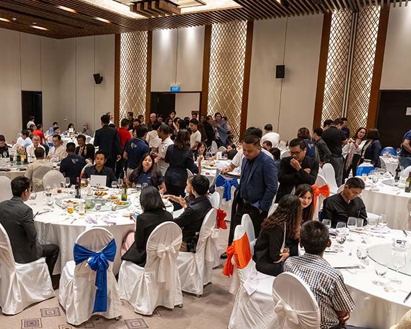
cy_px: 180
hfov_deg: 49.8
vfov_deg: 42.2
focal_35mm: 35
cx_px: 111
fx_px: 426
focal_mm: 24
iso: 5600
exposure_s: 1/200
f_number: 6.3
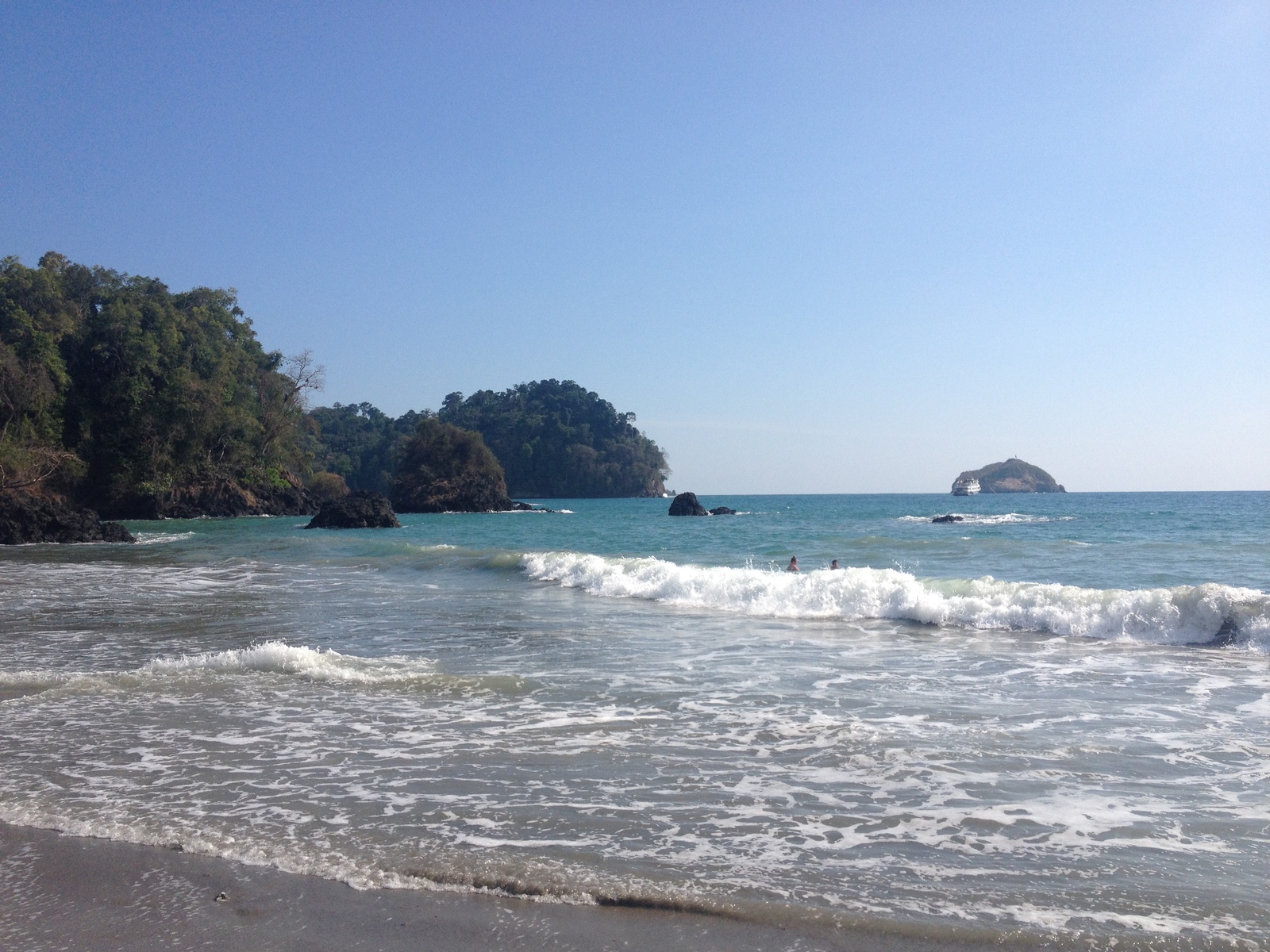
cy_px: 476
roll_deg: +1.6
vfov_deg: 40.7
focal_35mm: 35
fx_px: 1284
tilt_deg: -1.8
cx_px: 635
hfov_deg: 52.6
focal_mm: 4.28
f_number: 2.4
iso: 50
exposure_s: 1/2907
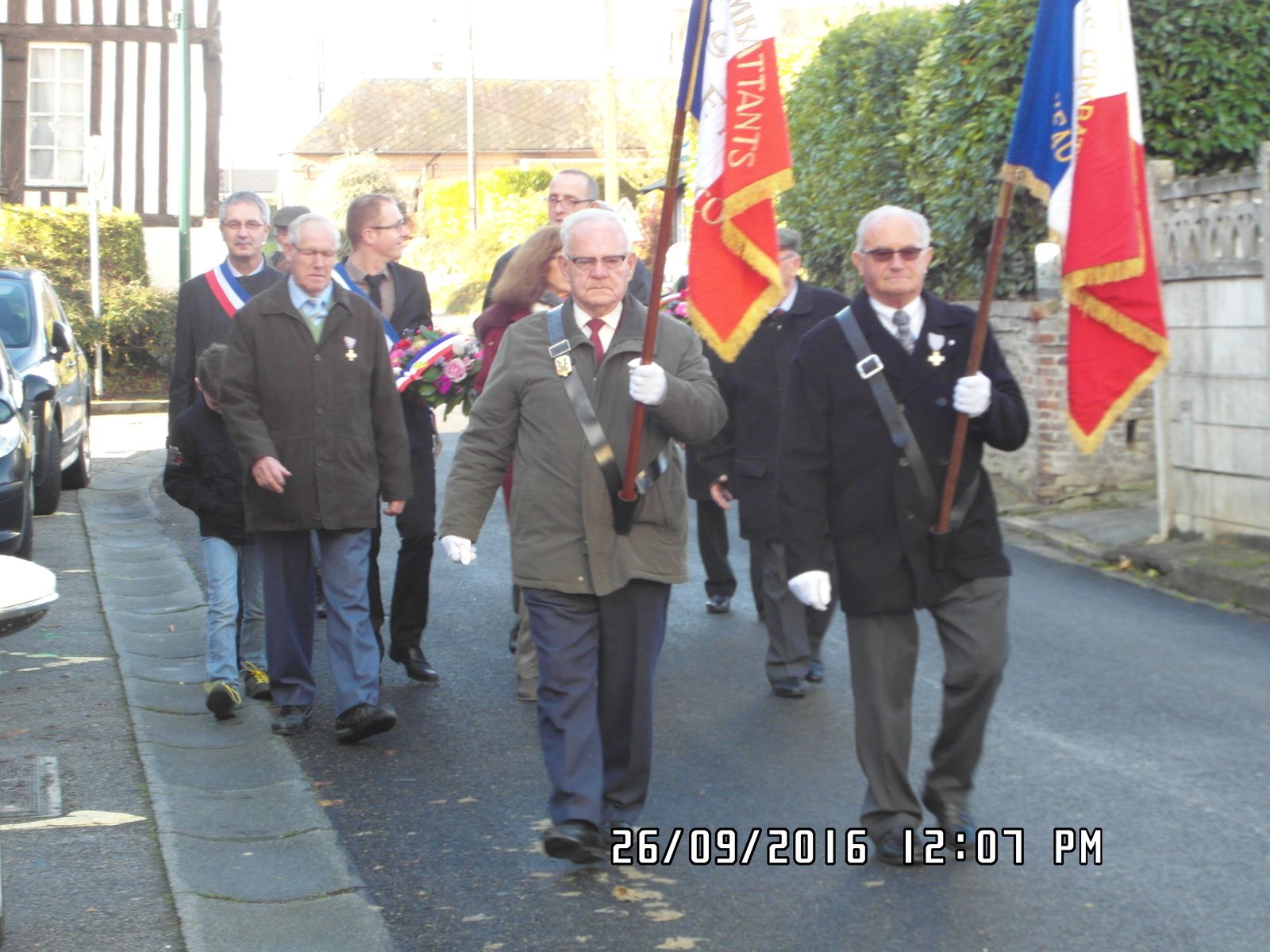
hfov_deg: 18.9
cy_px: 476
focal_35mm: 104
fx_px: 3816
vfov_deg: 14.2
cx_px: 635
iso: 200
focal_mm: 17
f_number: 4.4
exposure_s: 1/60
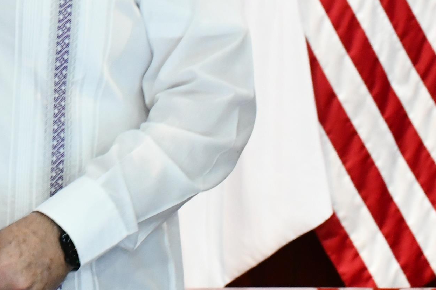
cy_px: -68
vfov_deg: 8.4
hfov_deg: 12.4
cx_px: -116
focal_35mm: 161
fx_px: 1950
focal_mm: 32
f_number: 6.3
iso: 4000
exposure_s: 1/60
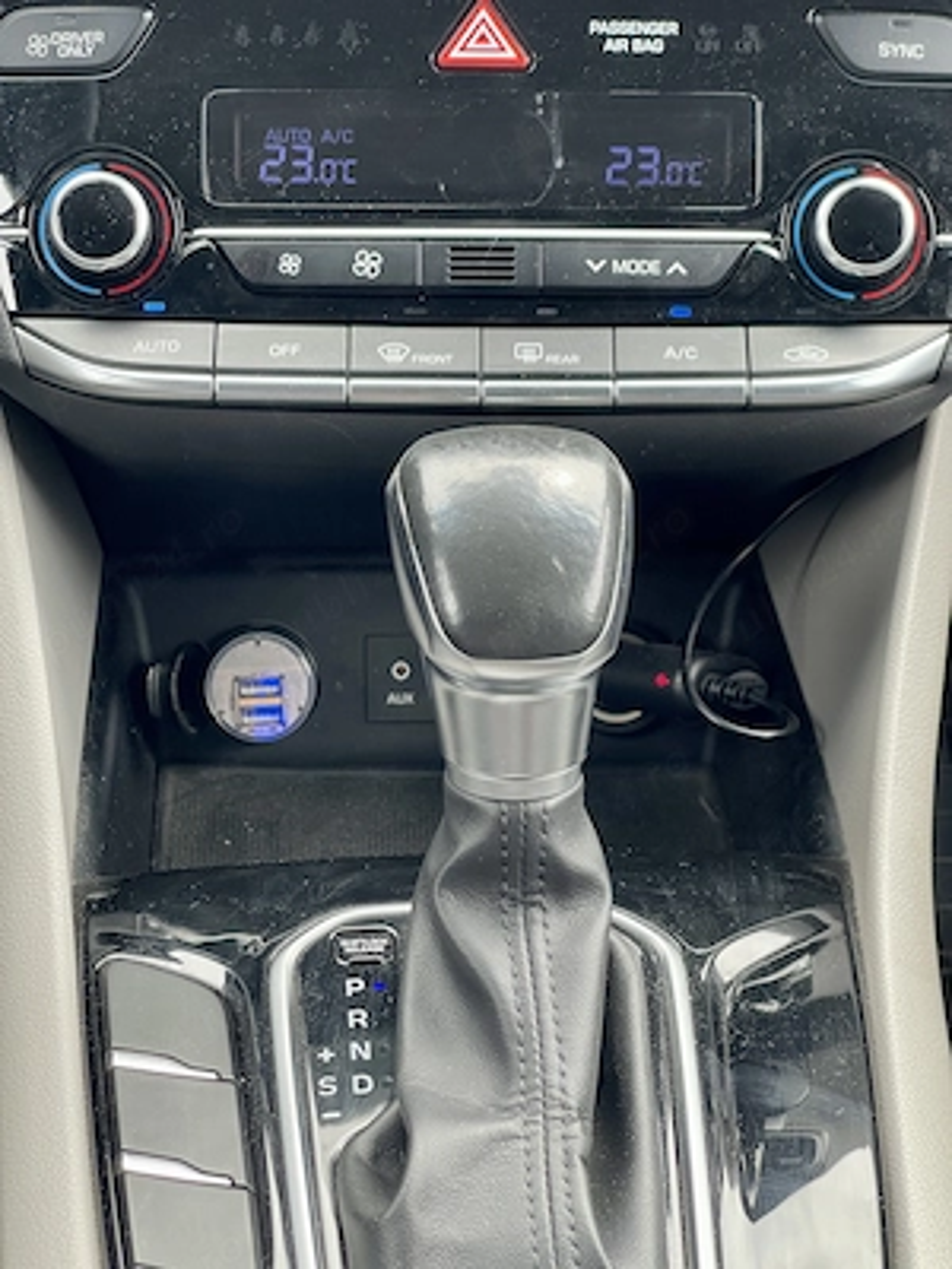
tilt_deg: -26.5
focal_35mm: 64
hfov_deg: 22.9
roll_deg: +1.5
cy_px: 634
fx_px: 2347
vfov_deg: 30.3
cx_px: 476
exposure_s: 1/99
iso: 80
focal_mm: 7.5
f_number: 2.2
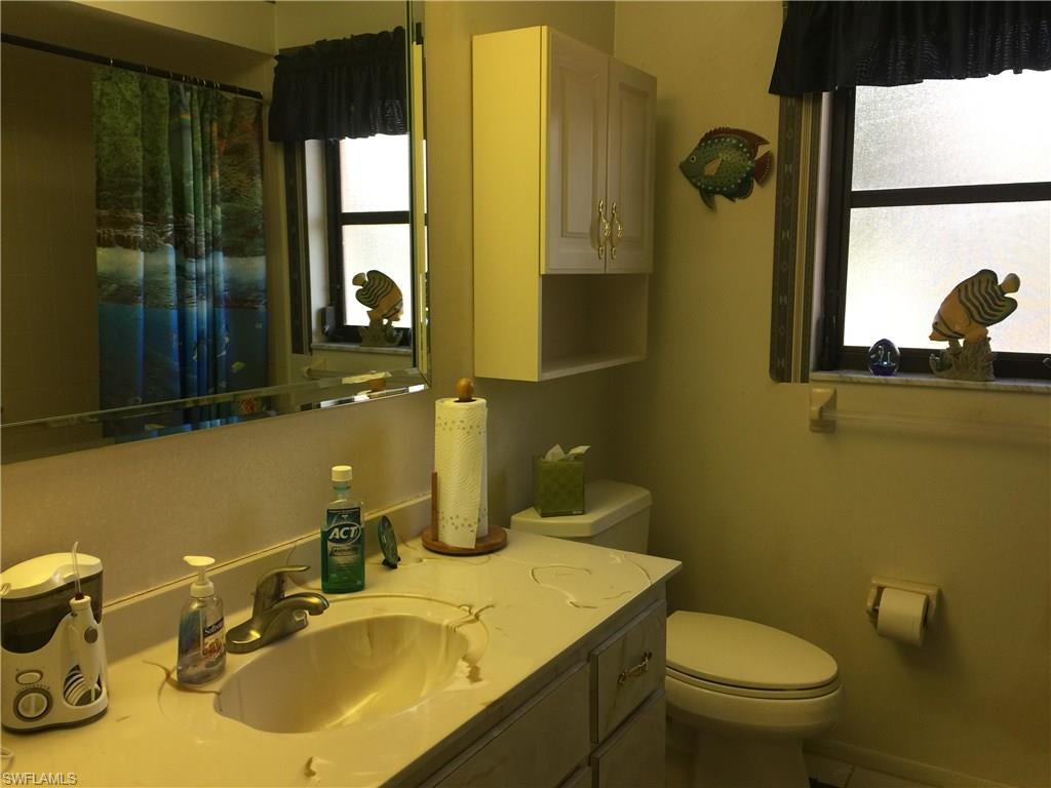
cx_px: 526
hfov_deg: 61.7
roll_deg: -1.3
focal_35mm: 29
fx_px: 880
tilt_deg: -9.2
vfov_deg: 48.2
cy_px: 394
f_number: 2.2
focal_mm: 4.15
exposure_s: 1/30
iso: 40
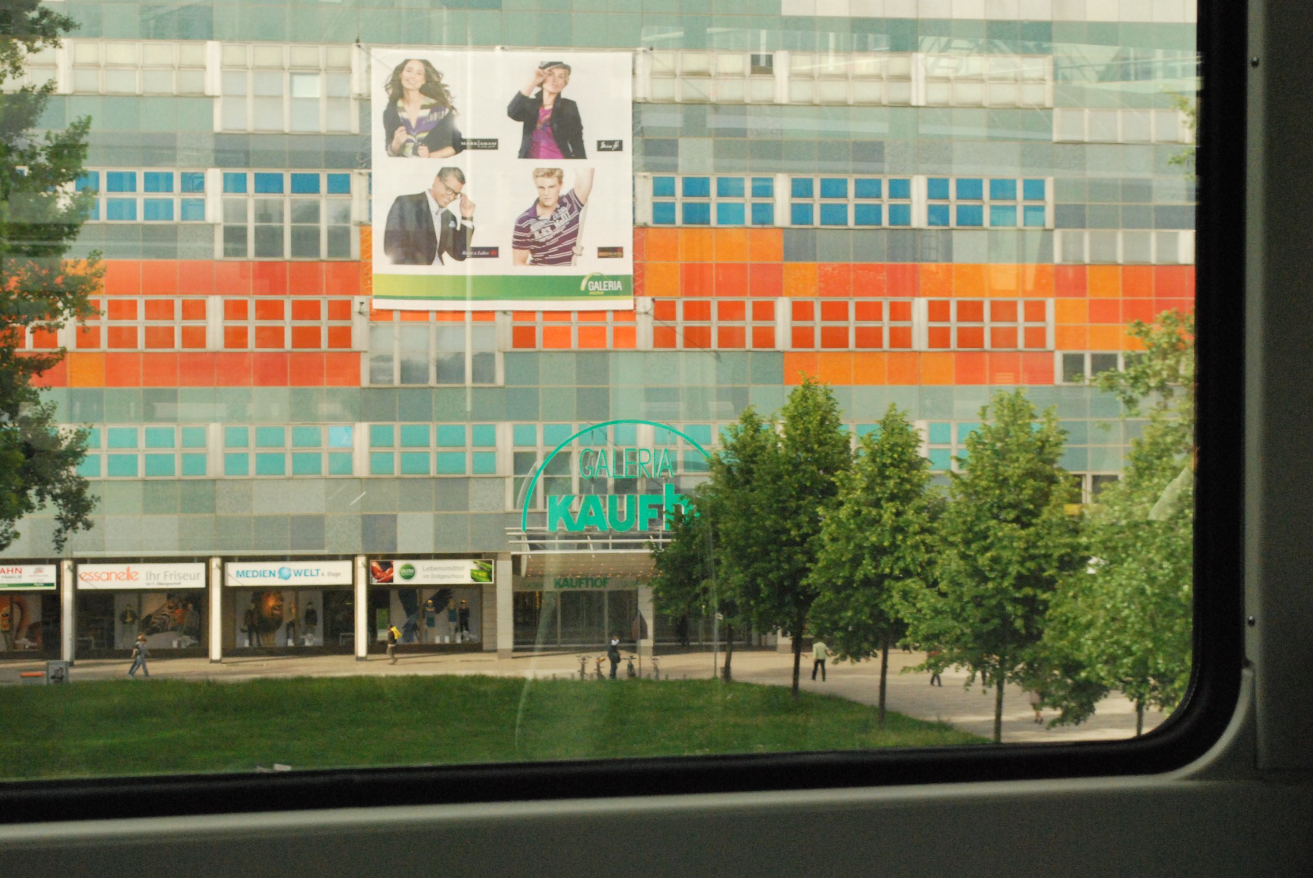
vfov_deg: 20.2
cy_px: 439
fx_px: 2465
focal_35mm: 68
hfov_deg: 29.8
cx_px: 656
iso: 1600
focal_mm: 45
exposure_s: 1/320
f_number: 10
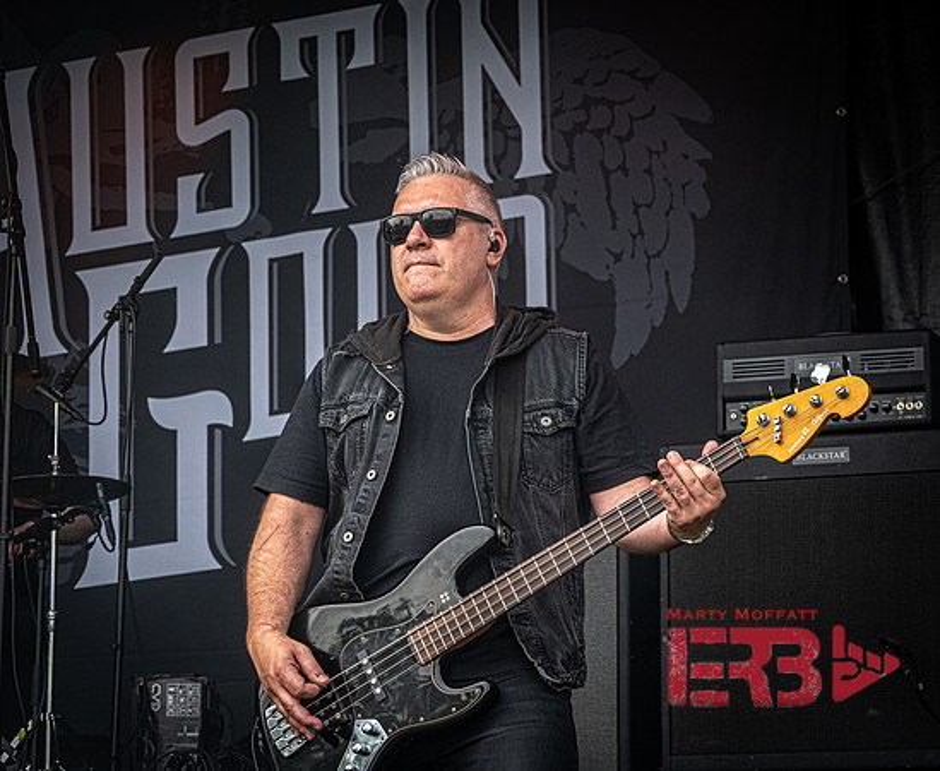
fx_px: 3257
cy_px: 379
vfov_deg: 13.5
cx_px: 522
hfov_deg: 16.4
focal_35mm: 116
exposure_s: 1/800
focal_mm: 54
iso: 800
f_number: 5
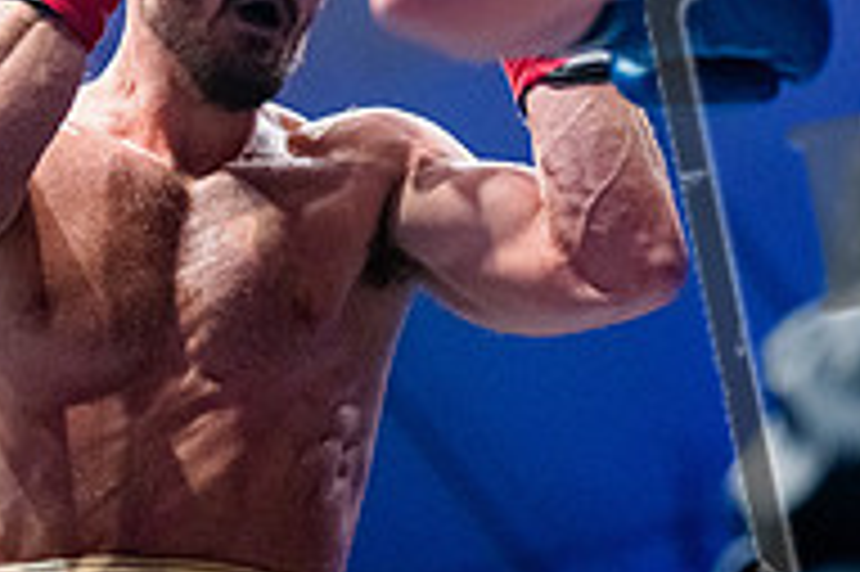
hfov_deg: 13.5
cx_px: 657
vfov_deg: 9.0
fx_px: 3628
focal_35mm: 152
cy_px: 38
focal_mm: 50
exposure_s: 1/1600
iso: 6400
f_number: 1.4
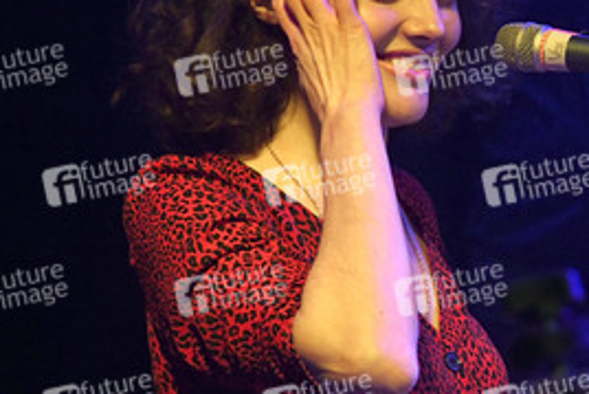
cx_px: 480
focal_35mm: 121
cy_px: 125
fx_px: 1981
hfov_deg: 16.8
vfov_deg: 11.3
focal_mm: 48
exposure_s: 1/125
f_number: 3.5
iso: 3200
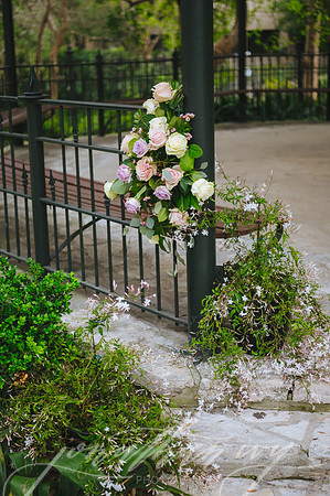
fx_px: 772
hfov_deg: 24.1
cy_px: 248
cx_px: 165
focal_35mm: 56
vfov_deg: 35.7
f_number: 2.8
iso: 200
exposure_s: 1/640
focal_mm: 56
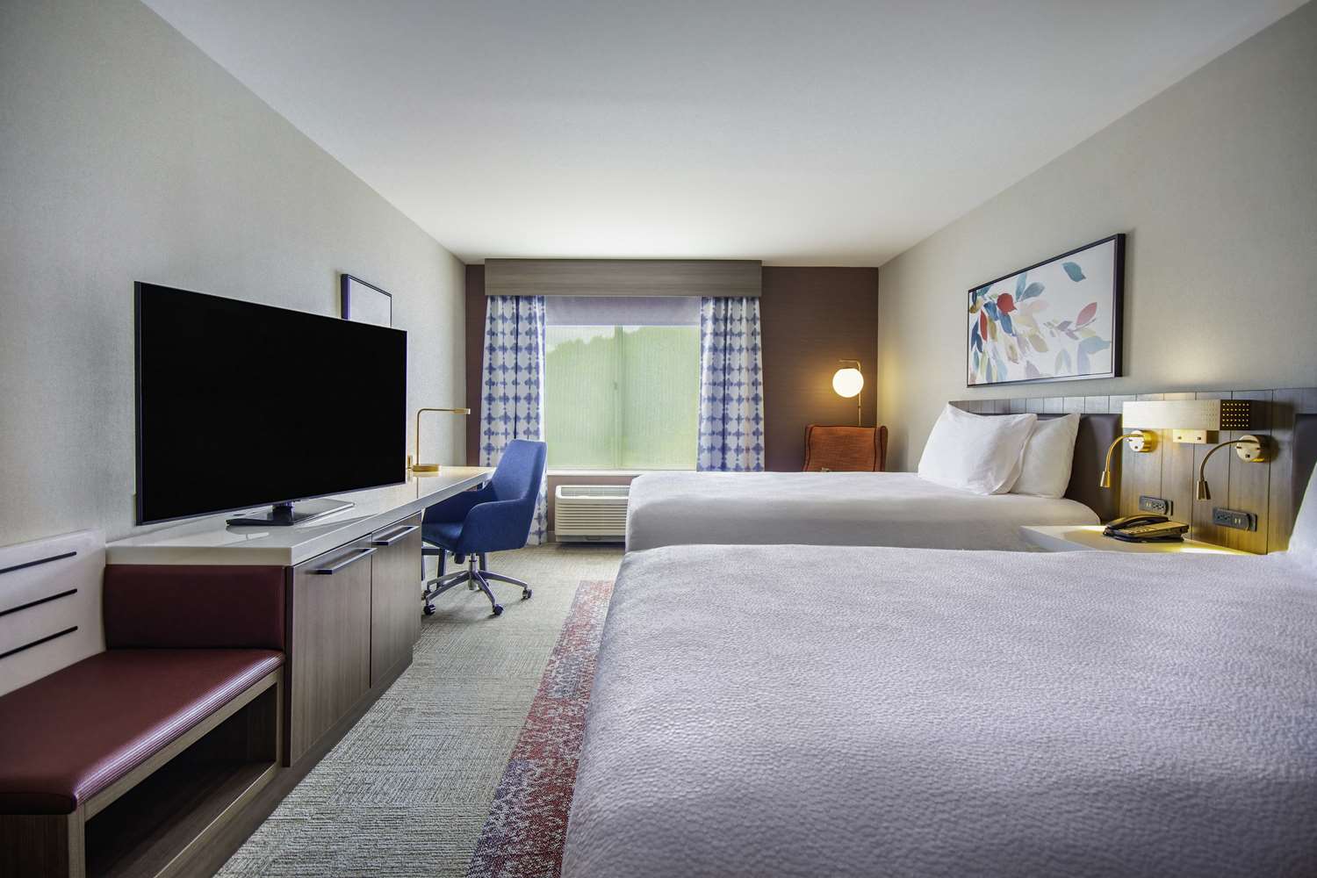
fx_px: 713
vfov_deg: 63.2
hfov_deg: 85.4
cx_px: 658
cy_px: 439
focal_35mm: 20
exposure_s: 1/10
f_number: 7.1
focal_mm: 13
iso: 250
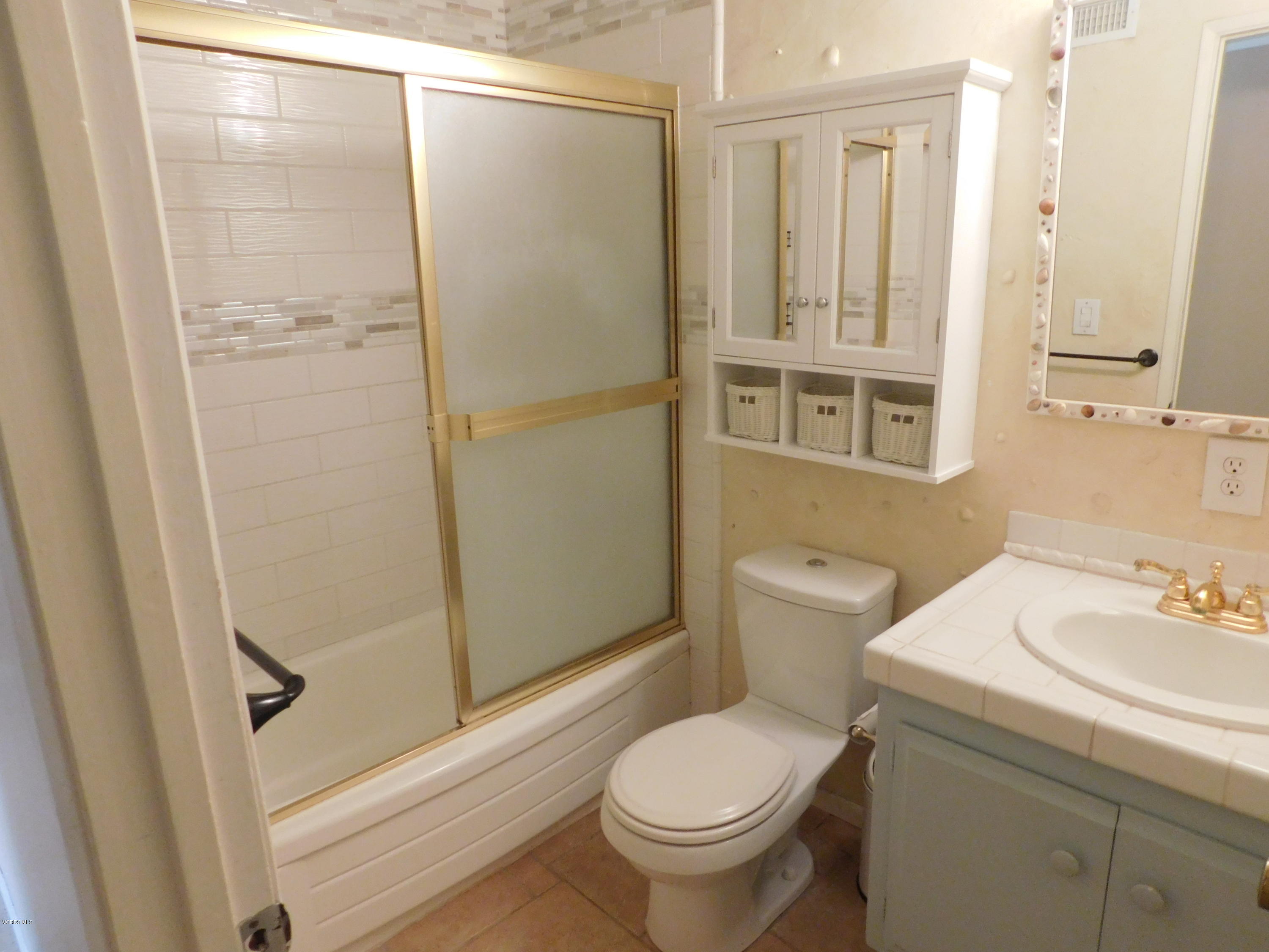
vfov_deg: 58.9
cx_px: 634
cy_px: 476
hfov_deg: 73.9
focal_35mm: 23
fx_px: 843
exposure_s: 1/25
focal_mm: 4
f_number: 3
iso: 400
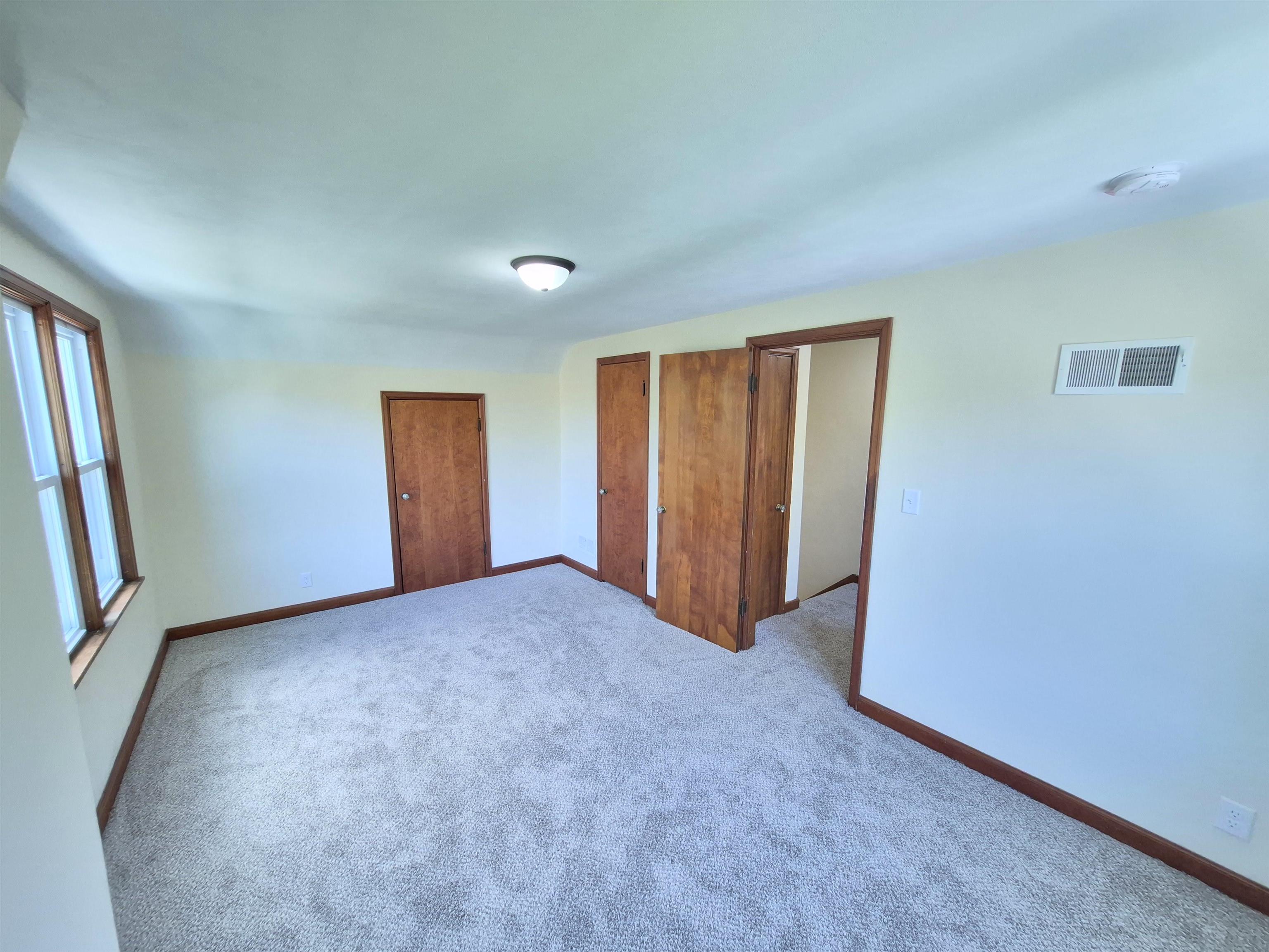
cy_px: 476
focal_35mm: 13
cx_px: 634
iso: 500
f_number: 2.2
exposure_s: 1/60
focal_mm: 1.74
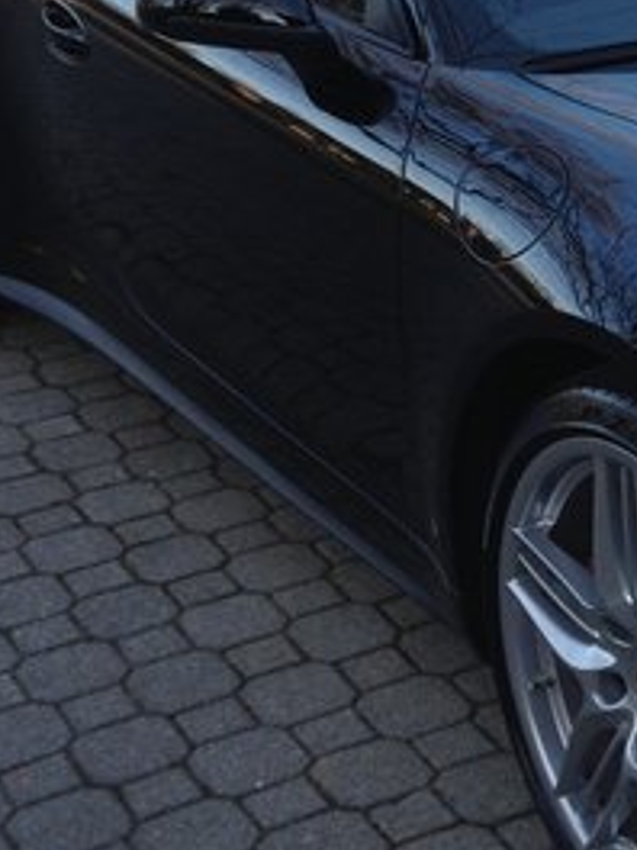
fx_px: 2503
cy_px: 29
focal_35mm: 102
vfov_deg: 18.8
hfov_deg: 14.1
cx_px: 737
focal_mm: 4.28
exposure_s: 1/170
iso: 50
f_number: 2.4
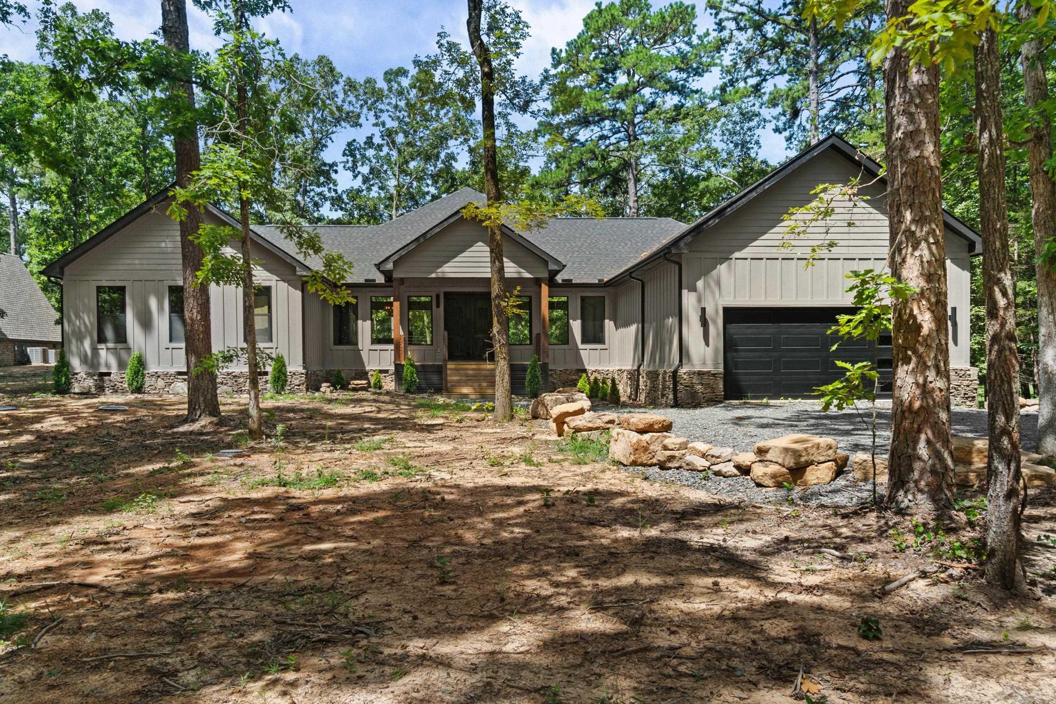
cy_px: 352
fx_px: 792
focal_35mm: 27
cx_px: 528
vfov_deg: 47.9
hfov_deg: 67.4
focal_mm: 18
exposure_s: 1/60
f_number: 9
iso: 250
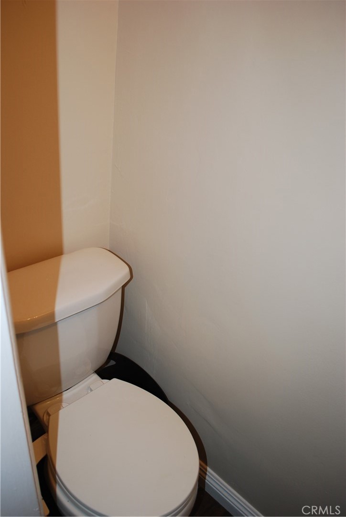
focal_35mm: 27
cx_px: 173
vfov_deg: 67.3
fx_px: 388
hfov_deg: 48.0
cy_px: 258
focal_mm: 18
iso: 200
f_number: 3.5
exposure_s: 1/60
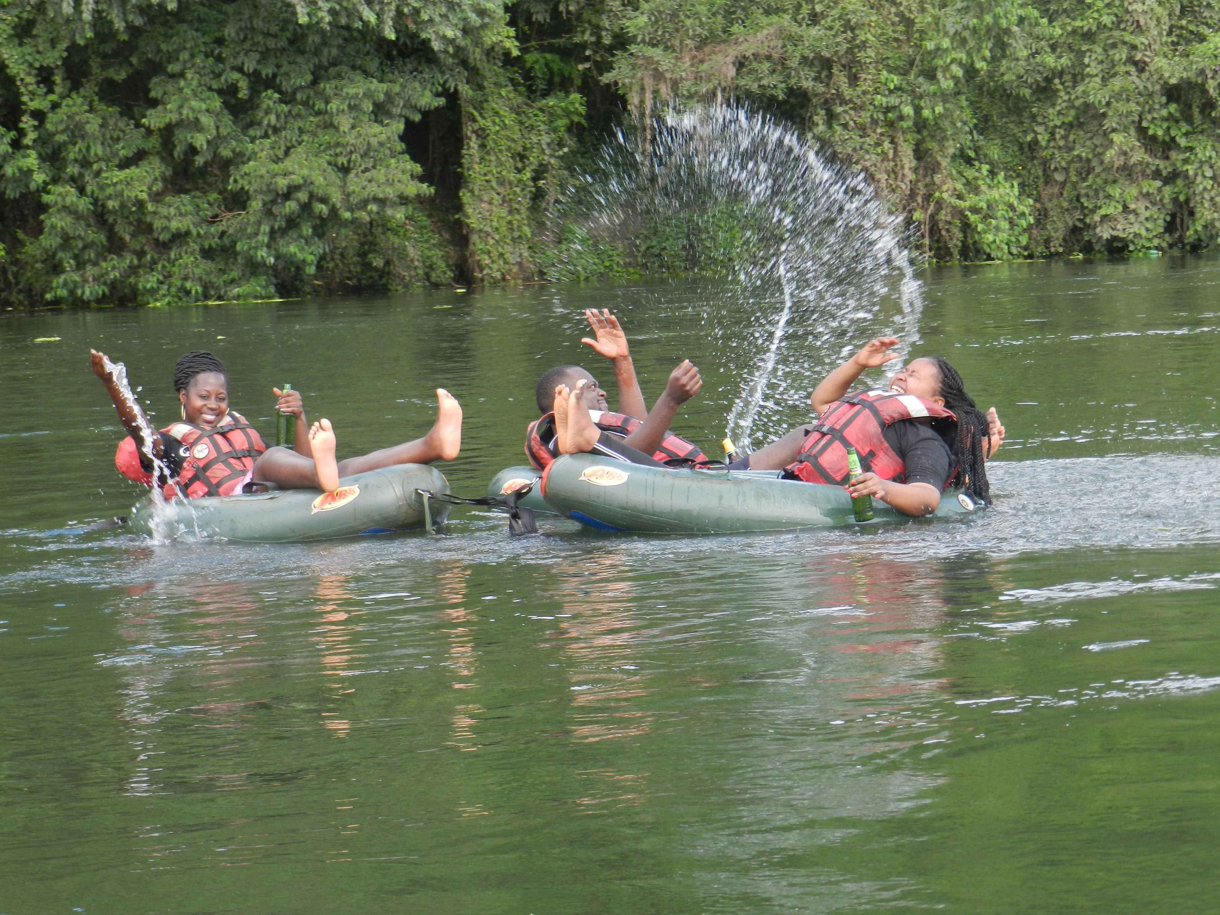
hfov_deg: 17.1
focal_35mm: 115
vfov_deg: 12.9
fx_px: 4053
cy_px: 458
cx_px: 610
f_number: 4.8
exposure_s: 1/125
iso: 160
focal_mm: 20.5
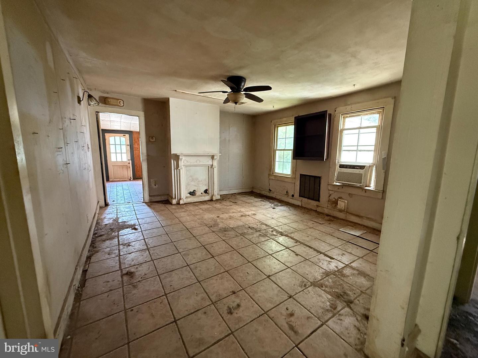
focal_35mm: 14
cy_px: 179
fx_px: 193
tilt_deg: -8.3
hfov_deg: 102.1
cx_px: 239
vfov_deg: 85.7
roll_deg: -1.3
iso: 800
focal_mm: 2.22
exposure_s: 1/60
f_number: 2.2
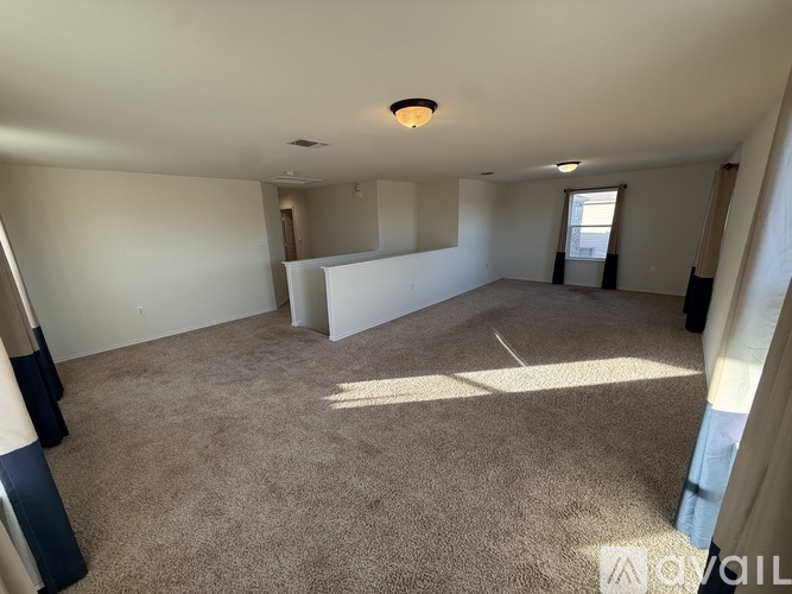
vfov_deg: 85.7
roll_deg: +2.0
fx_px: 320
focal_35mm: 14
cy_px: 297
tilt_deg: -14.0
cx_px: 396
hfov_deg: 102.1
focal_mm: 2.22
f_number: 2.2
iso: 80
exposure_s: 1/99
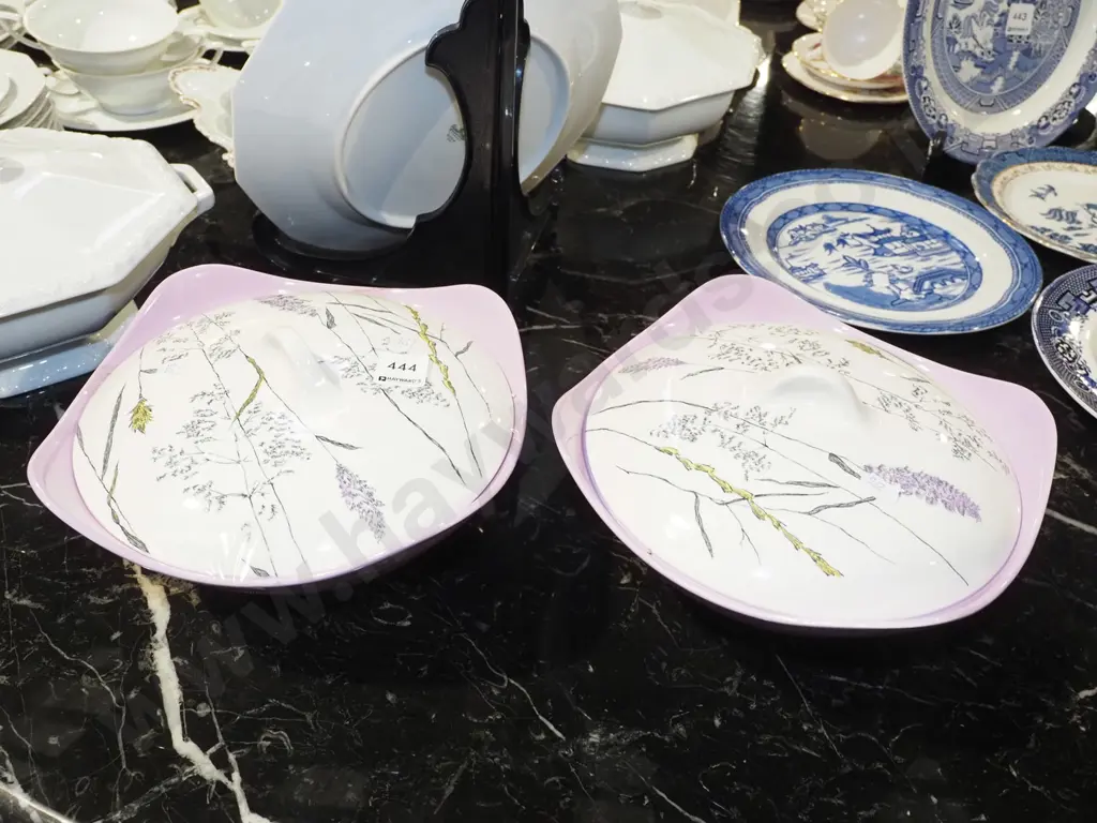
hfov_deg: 60.0
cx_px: 548
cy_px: 412
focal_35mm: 30
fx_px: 951
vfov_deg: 46.8
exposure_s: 1/60
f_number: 5.6
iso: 2000
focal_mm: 15
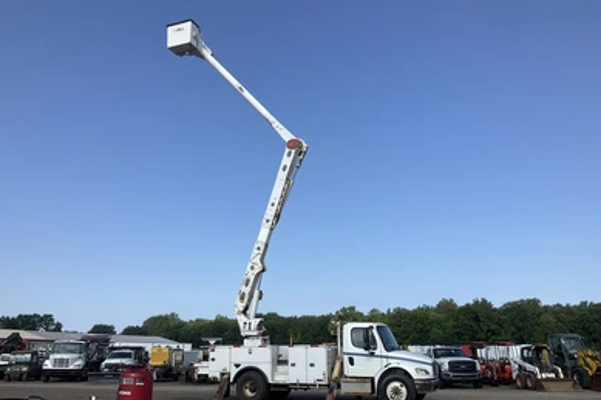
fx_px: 517
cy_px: 213
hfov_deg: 60.3
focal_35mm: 31
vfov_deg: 42.3
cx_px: 294
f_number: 1.8
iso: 25
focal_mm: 3
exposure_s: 1/2058
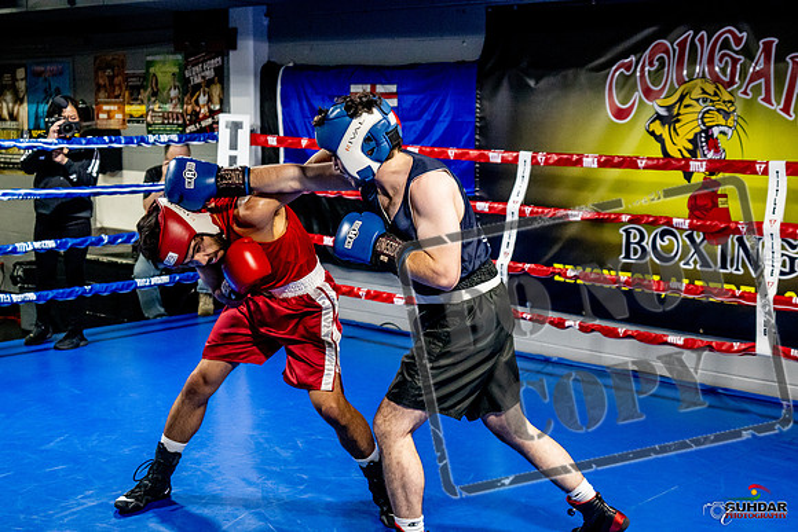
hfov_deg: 38.2
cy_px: 266
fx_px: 1153
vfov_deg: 26.0
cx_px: 399
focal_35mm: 52
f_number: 2.8
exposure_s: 1/800
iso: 5000
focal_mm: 35
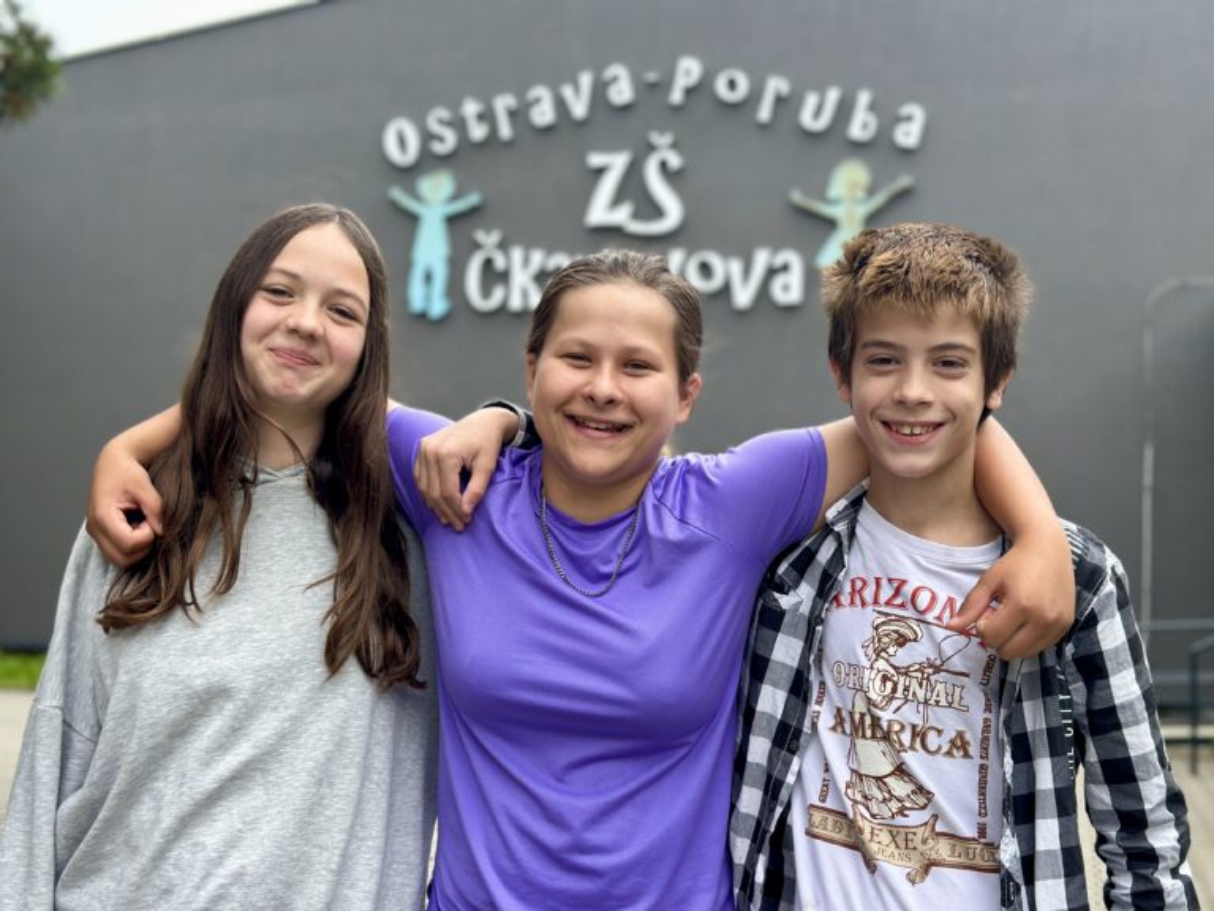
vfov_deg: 30.3
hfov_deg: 39.7
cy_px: 456
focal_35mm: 48
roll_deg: -2.3
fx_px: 1683
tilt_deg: +5.9
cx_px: 607
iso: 80
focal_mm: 6.86
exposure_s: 1/1062
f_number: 1.78
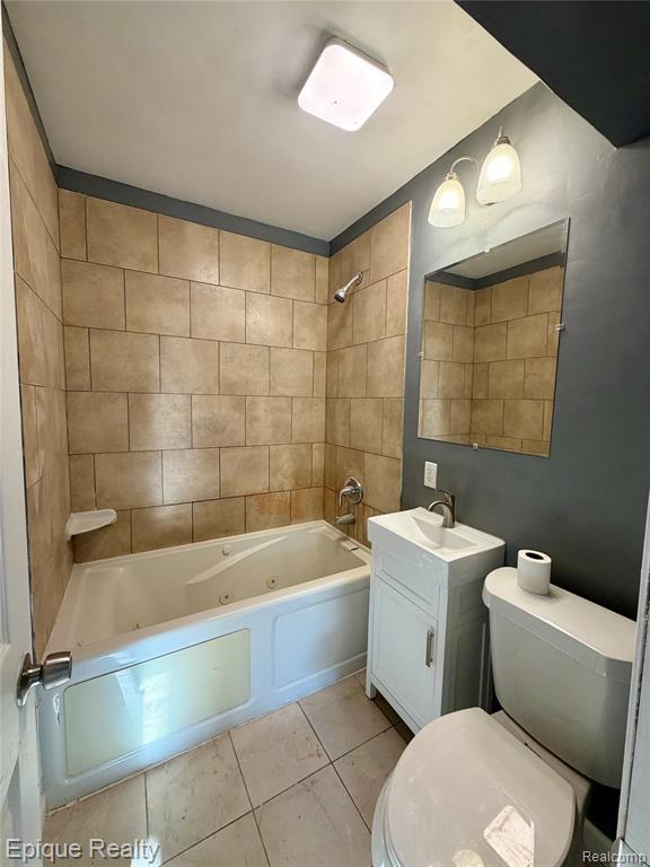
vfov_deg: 102.1
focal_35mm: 14
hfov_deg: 85.7
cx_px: 325
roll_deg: -0.7
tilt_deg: -4.8
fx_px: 351
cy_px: 434
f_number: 2.2
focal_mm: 2.22
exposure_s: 1/120
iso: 160
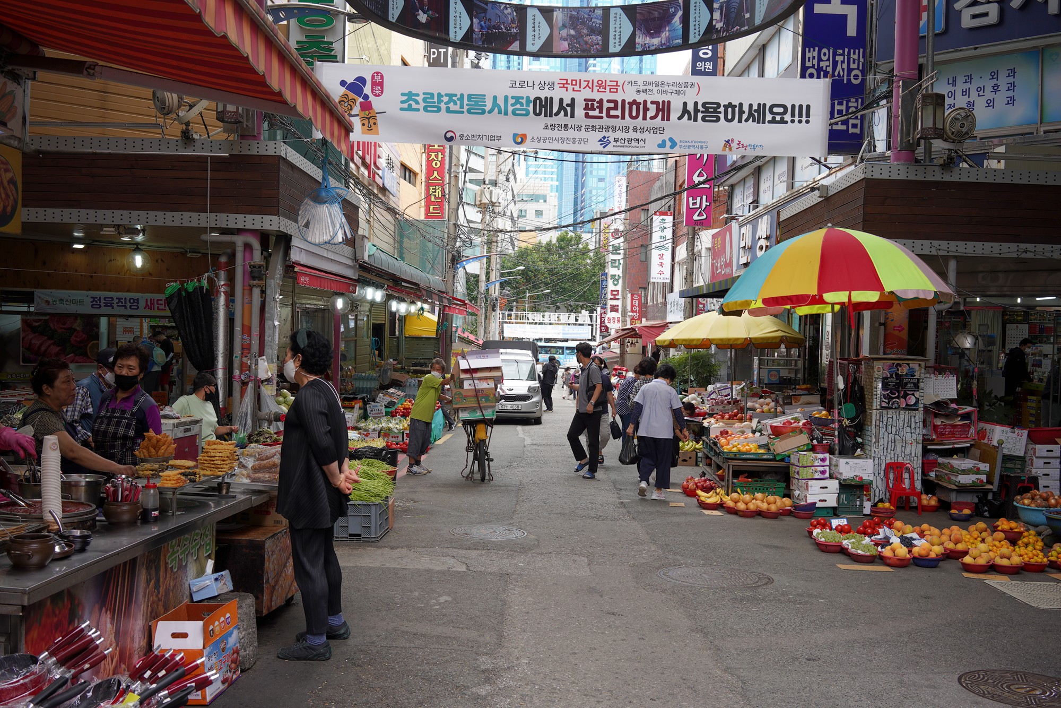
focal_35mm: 35
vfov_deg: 37.9
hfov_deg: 54.4
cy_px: 354
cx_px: 530
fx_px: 1032
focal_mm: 35
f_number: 7.1
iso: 200
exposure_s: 1/100
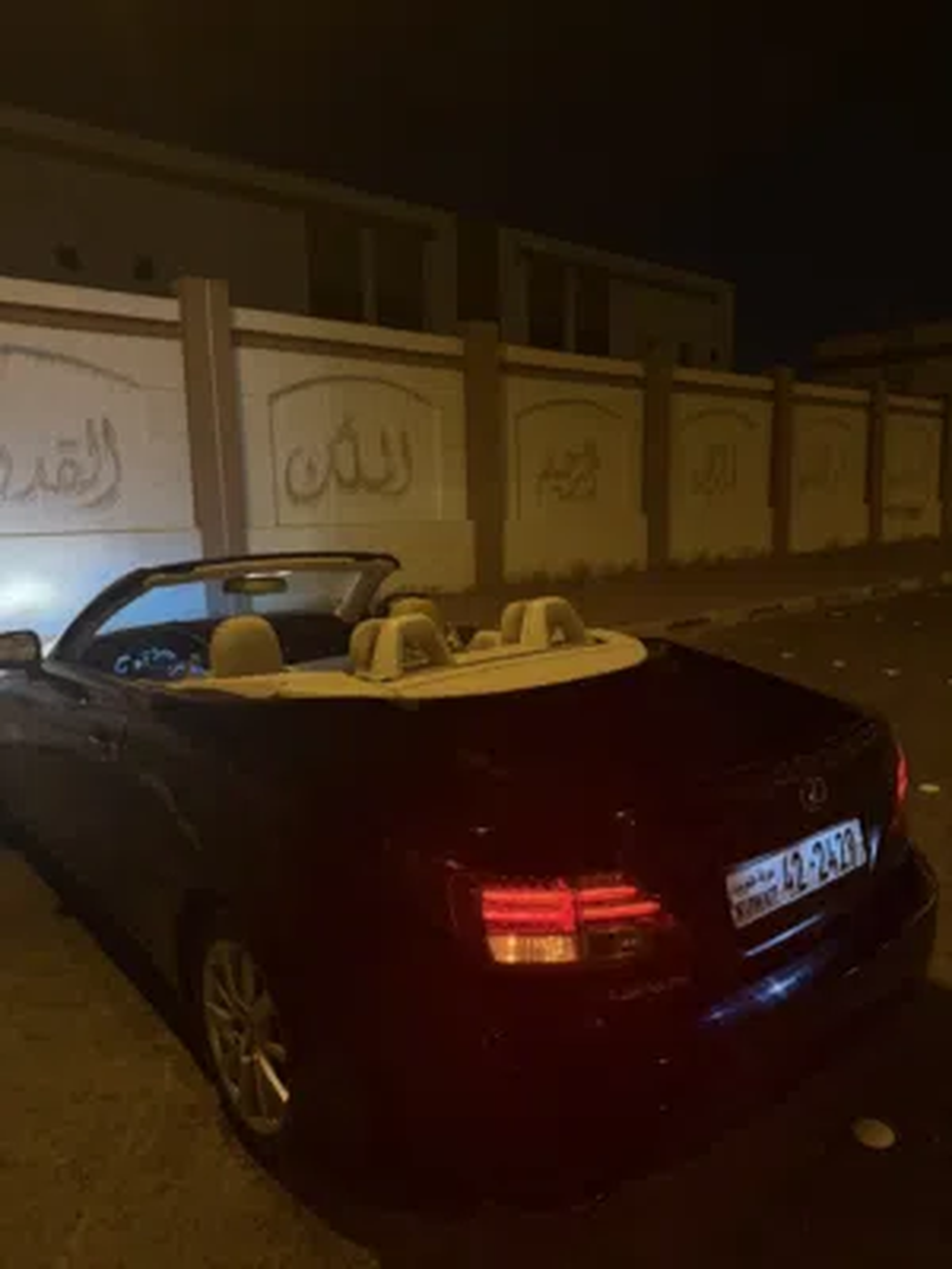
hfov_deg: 56.8
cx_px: 476
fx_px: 880
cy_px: 634
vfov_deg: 71.6
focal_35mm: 24
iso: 500
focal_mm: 6.76
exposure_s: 1/50
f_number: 1.78
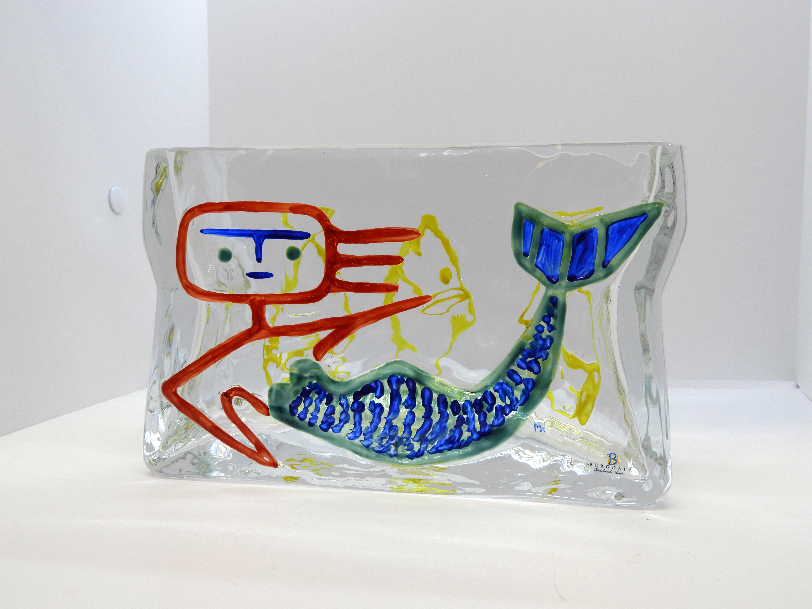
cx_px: 406
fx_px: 774
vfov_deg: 42.9
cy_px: 304
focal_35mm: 33
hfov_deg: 55.4
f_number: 3.6
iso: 100
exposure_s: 1/80
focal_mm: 5.9
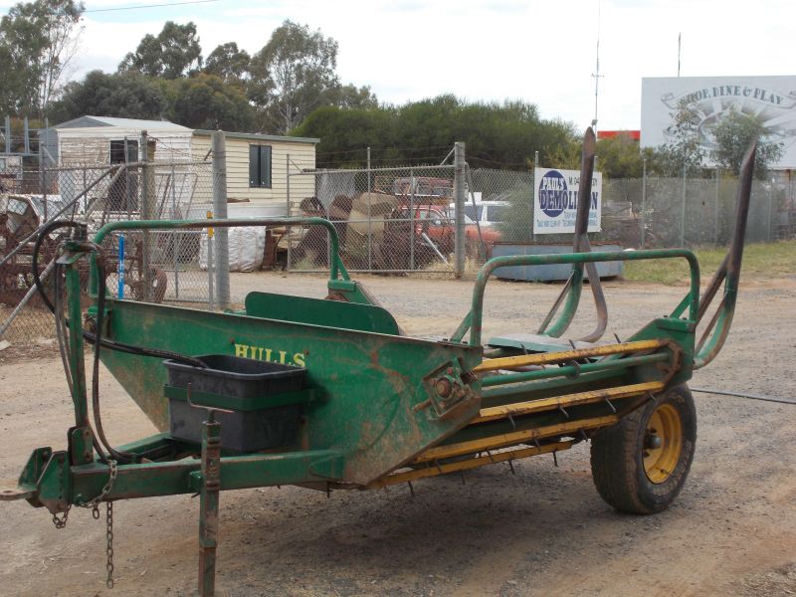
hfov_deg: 25.7
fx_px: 1748
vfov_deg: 19.4
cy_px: 298
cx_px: 398
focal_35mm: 76
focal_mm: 13.5
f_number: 5.8
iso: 80
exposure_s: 1/160
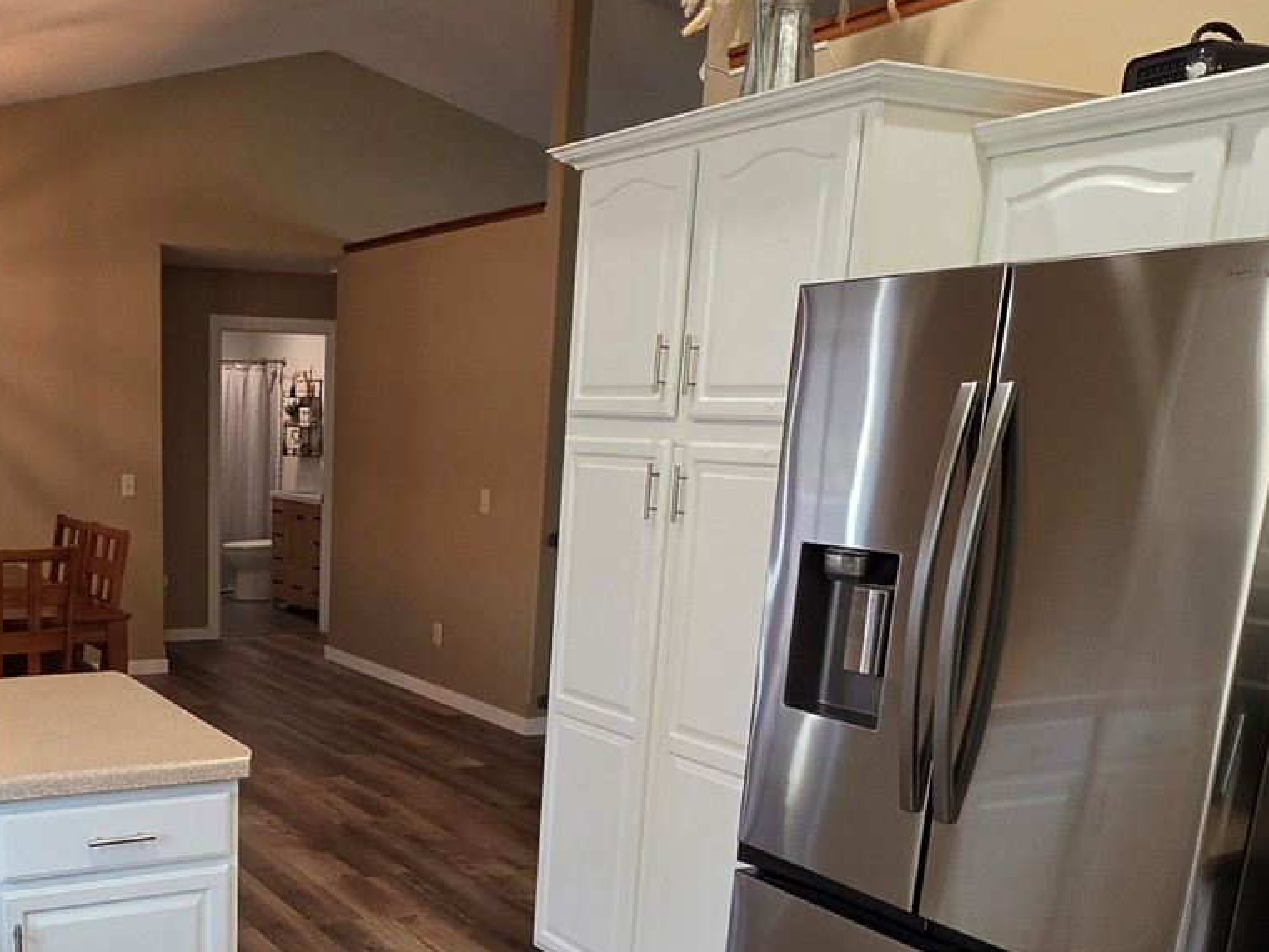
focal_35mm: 35
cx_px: 297
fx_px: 1283
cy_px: 784
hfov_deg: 50.2
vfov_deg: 38.9
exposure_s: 1/120
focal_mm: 2.2
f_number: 1.9
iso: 125
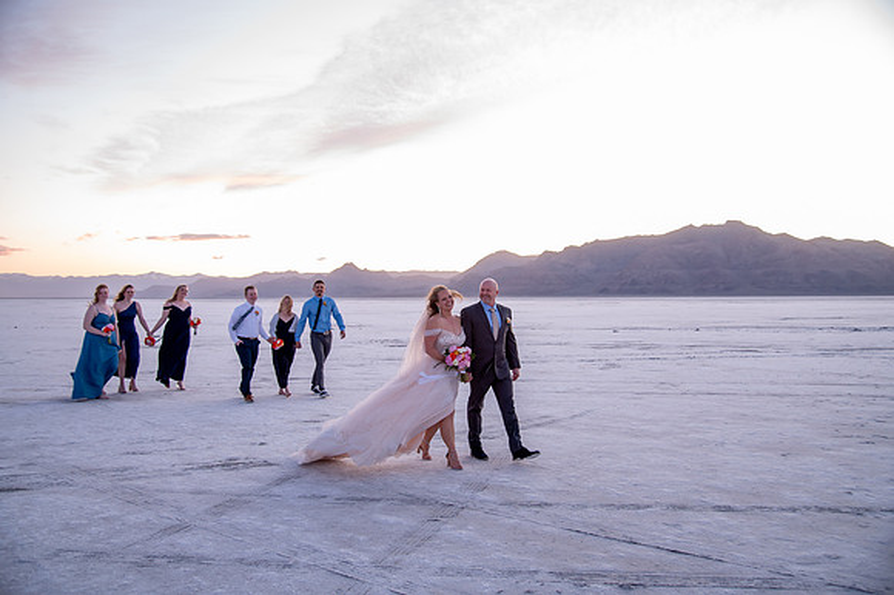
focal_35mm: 34
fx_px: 844
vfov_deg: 38.8
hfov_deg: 55.8
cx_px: 447
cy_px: 298
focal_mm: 34
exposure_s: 1/80
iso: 800
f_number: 4
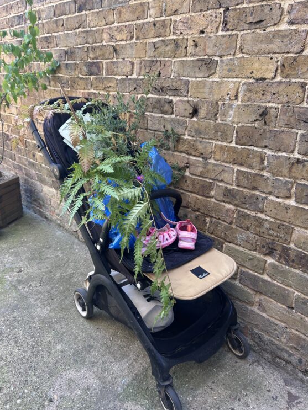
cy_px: 207
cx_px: 144
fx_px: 332
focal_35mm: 28
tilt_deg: -20.8
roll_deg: -2.1
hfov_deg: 49.7
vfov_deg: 63.5
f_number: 1.5
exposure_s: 1/121
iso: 40
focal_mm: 5.7
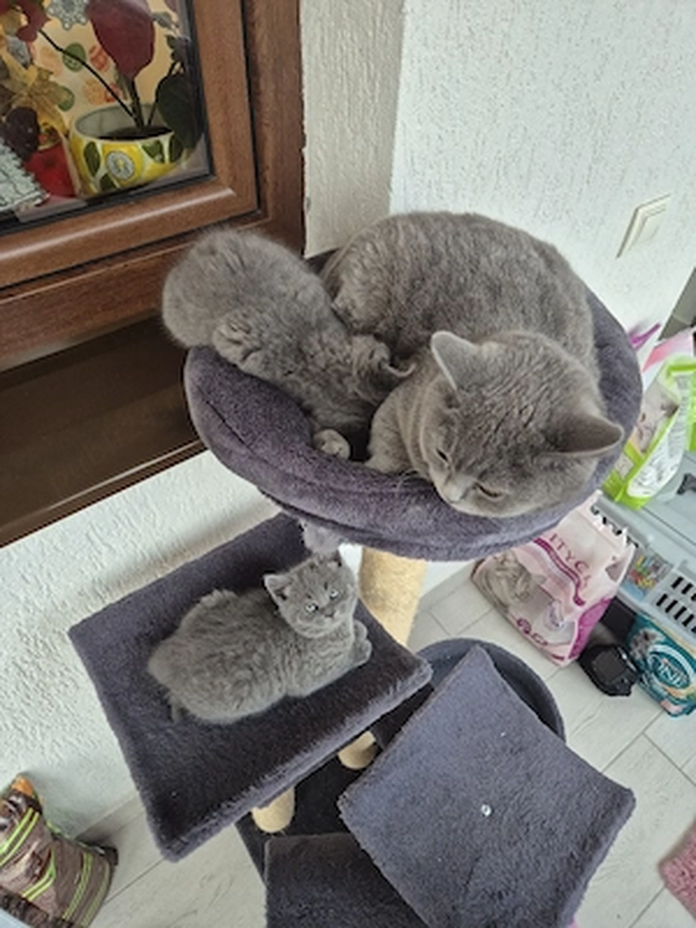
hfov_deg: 58.9
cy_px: 464
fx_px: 617
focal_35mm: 23
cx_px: 348
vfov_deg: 73.9
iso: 250
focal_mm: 5.4
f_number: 1.8
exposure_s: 1/100
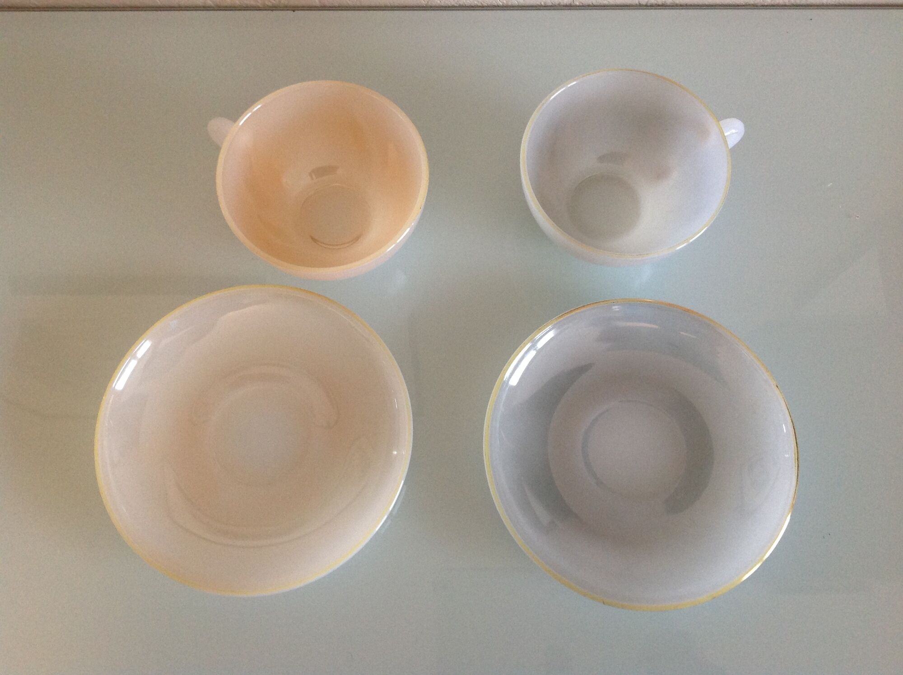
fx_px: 912
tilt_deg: -74.5
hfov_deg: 52.7
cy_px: 338
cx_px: 452
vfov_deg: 40.6
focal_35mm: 35
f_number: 2.4
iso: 160
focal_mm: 4.28
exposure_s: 1/17
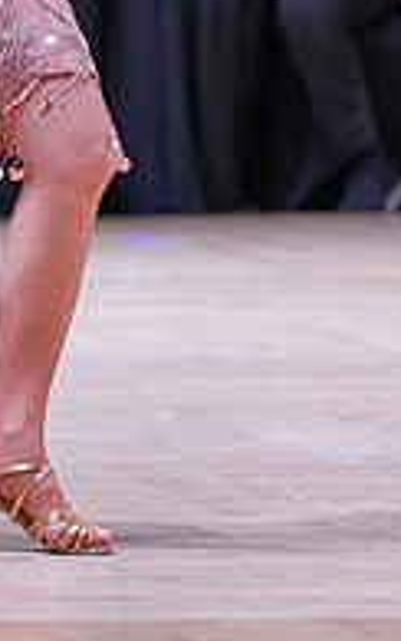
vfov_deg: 3.9
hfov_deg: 2.5
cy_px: -151
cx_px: -51
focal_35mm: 531
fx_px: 9278
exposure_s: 1/400
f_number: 5
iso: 2000
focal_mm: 175
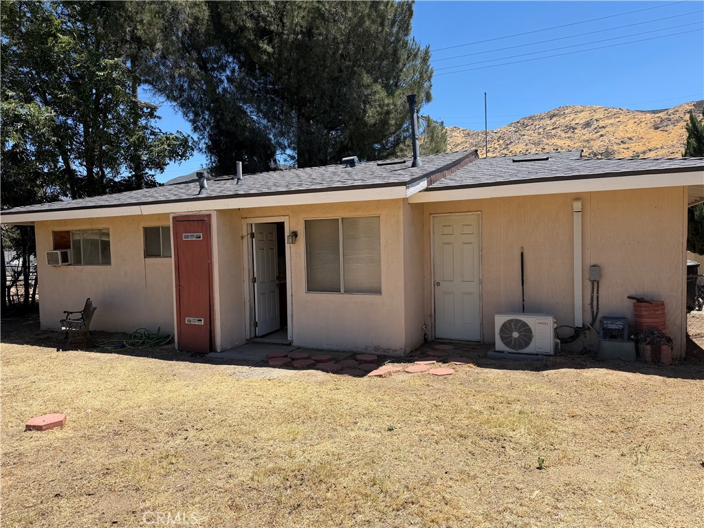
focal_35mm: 24
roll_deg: +1.9
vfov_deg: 56.8
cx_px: 352
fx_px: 488
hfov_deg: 71.6
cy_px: 264
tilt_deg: -3.1
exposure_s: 1/3953
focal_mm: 6.76
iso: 80
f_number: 1.78
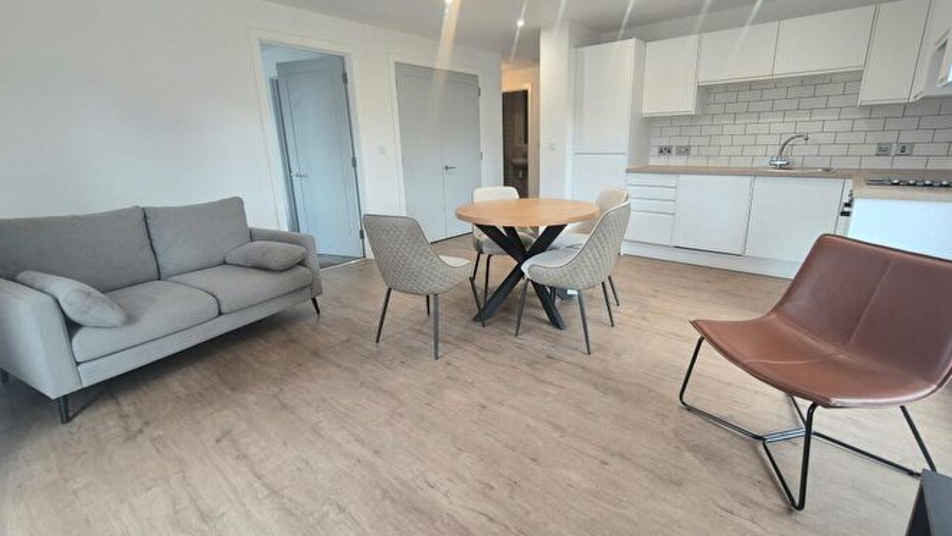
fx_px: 379
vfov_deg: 70.5
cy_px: 256
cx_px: 495
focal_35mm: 15
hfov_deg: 102.9
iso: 80
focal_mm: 2.2
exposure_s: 1/50
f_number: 2.2
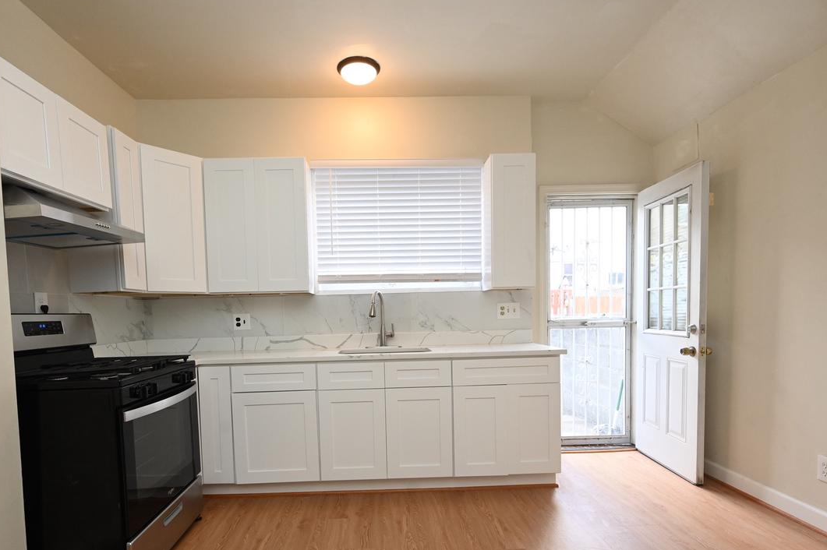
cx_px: 379
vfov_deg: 63.9
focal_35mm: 19
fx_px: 436
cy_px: 330
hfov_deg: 86.8
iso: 1600
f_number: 7.1
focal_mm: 14
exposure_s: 1/160
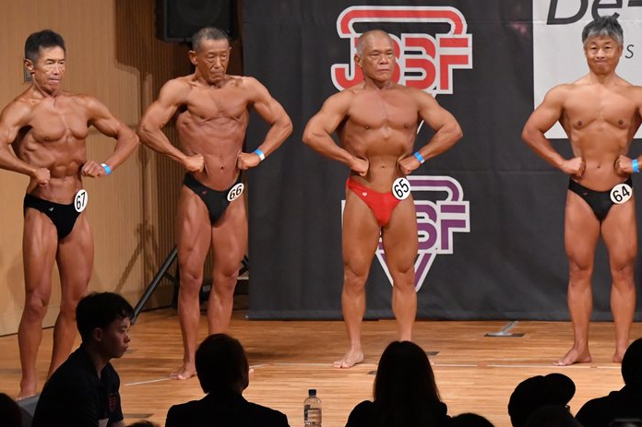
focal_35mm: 284
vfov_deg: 4.8
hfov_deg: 7.3
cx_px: 297
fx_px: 5061
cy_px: 221
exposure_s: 1/400
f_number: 5.6
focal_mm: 170
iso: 9000
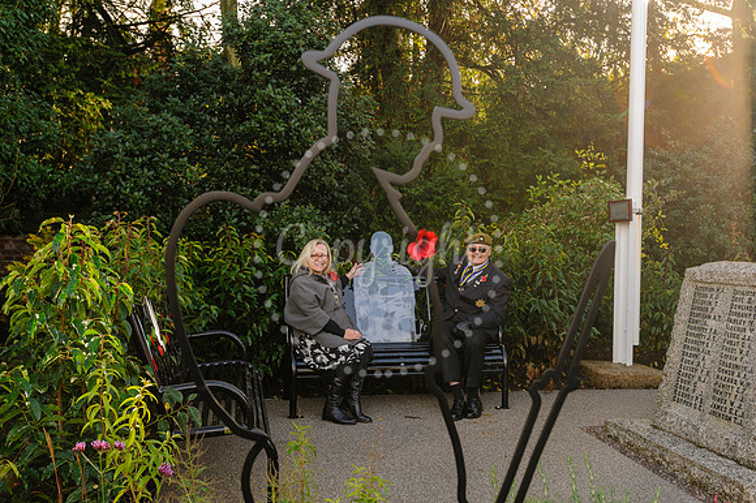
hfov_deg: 53.1
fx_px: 757
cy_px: 252
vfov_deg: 36.8
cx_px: 378
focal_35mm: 36
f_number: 5
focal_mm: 35
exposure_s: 1/125
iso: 400
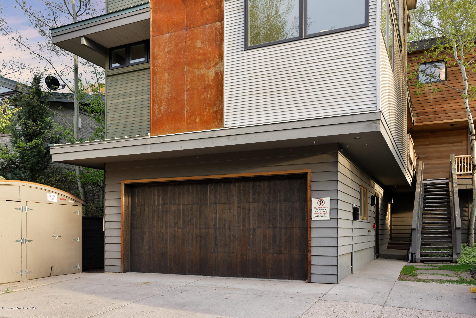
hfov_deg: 61.9
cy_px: 159
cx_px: 238
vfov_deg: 43.6
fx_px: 397
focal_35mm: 30
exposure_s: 1/80
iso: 1000
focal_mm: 30
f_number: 7.1
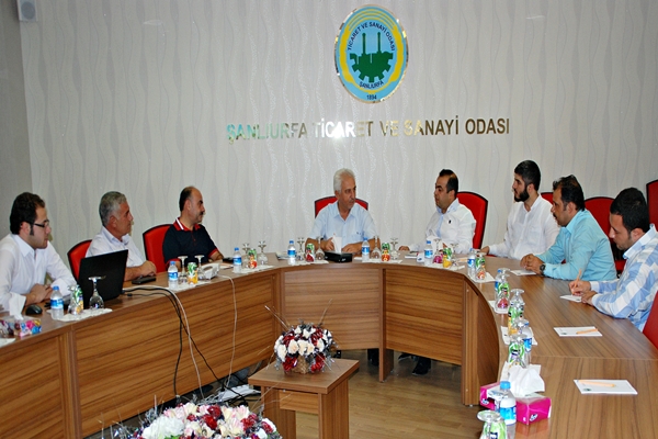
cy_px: 220
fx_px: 685
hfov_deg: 51.3
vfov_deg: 35.5
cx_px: 329
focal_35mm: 38
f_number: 4
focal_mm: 25
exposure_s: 1/60
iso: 400
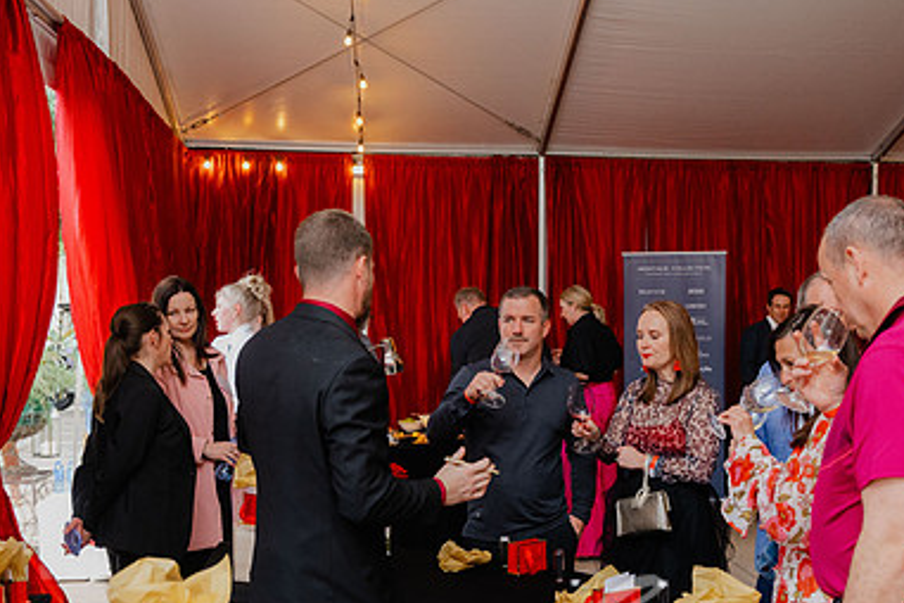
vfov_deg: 27.7
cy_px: 440
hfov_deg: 41.0
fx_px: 1205
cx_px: 527
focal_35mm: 48
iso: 2000
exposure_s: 1/160
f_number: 4
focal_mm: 31.5
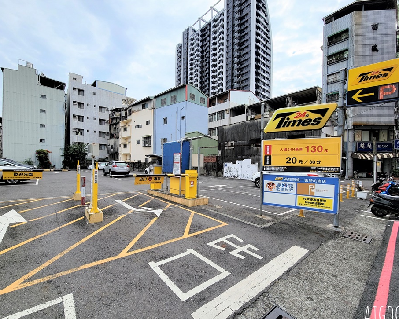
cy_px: 165
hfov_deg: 100.7
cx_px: 194
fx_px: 165
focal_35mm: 14
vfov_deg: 88.0
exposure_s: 1/1605
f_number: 2.2
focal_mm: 2.2
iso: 50
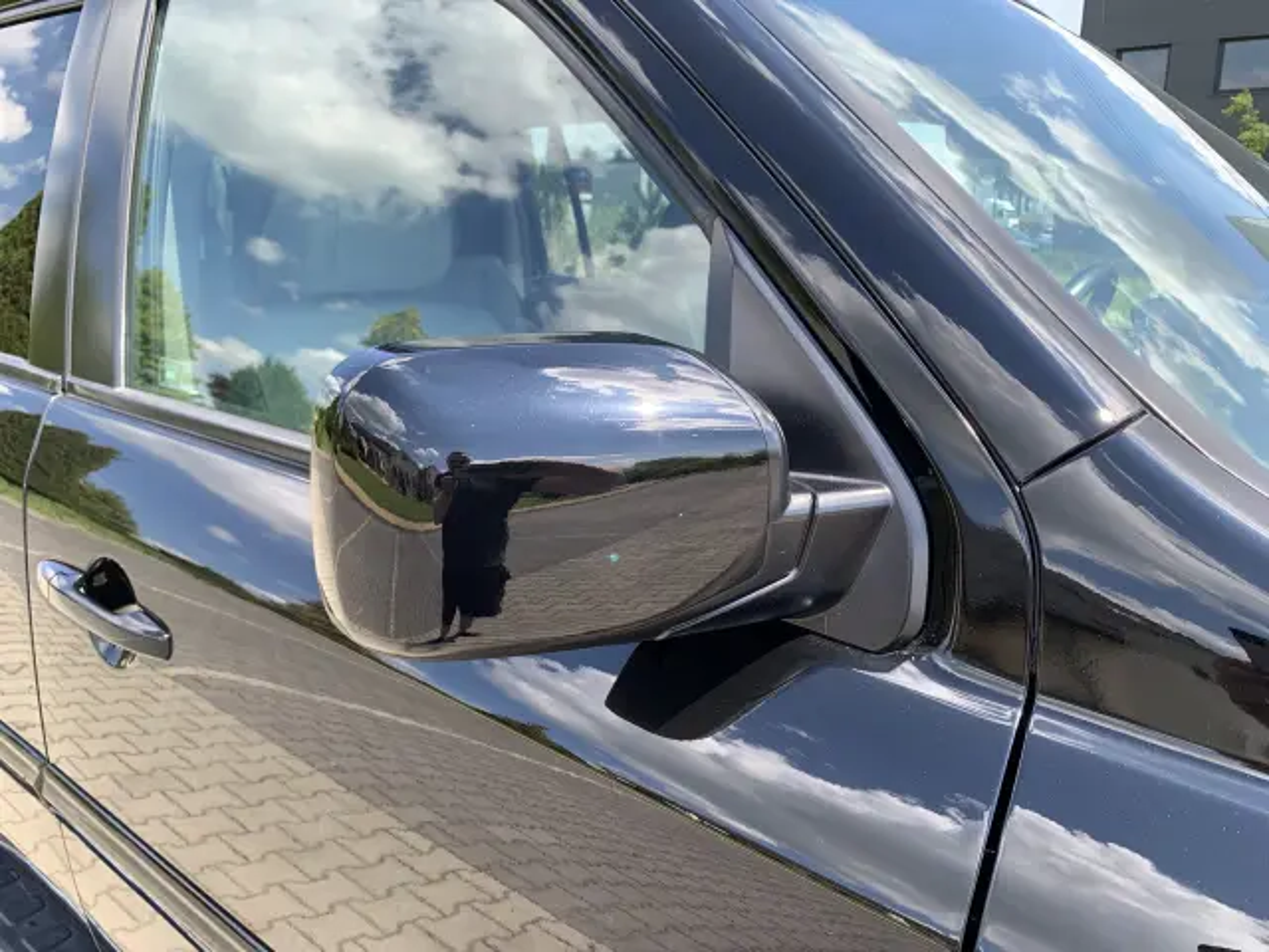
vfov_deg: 53.1
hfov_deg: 67.3
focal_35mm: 26
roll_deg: +0.2
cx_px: 634
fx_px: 953
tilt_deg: -15.1
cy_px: 476
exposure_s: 1/356
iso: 25
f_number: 1.8
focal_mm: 4.25
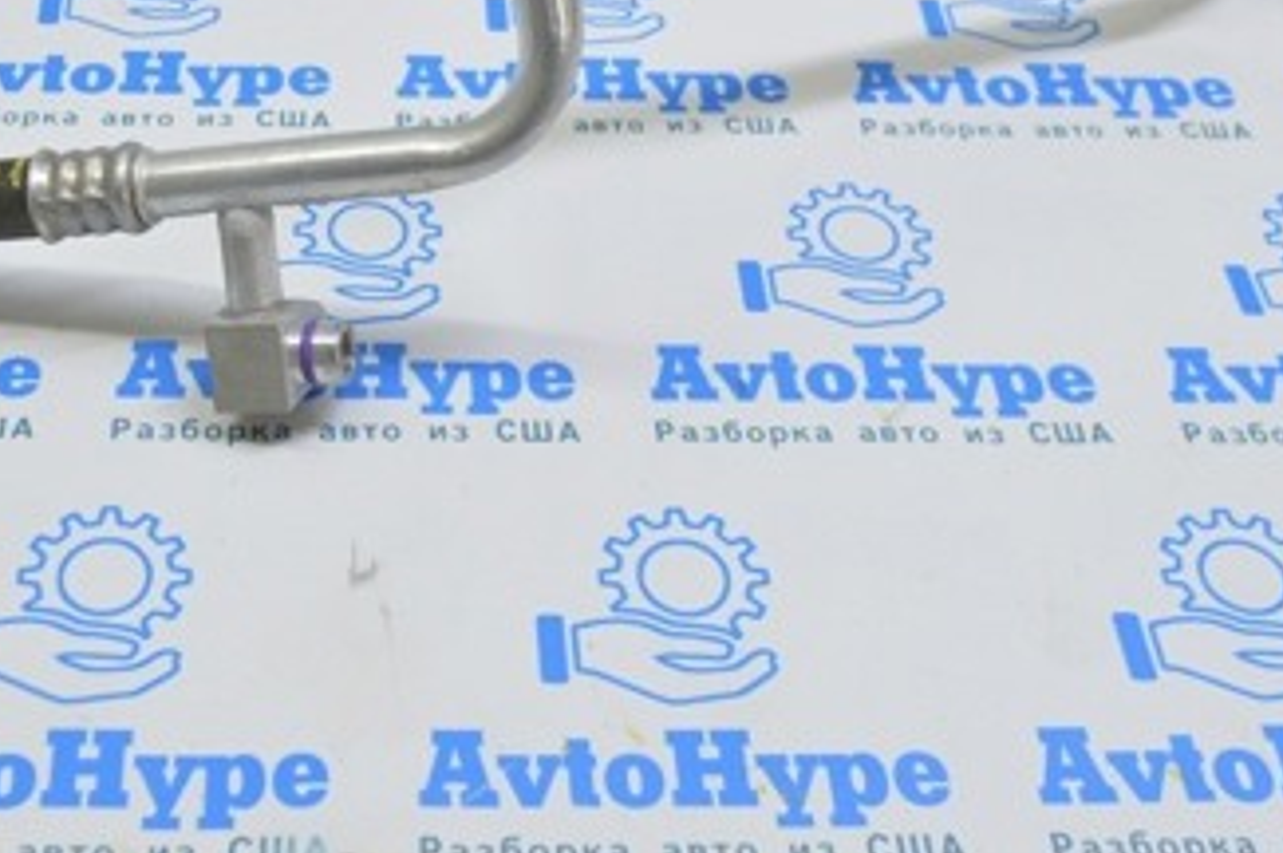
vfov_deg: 21.4
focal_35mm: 62
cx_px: 379
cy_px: 81
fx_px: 2207
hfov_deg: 32.0
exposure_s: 1/25
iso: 400
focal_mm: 21
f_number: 5.6
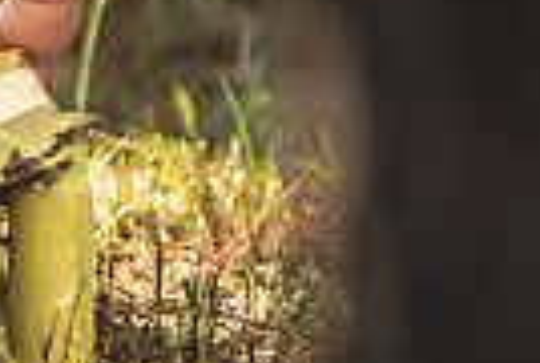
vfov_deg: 1.6
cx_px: -465
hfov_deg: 2.3
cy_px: -345
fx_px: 13259
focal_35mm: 882
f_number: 2.8
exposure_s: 1/250
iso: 100
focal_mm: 200
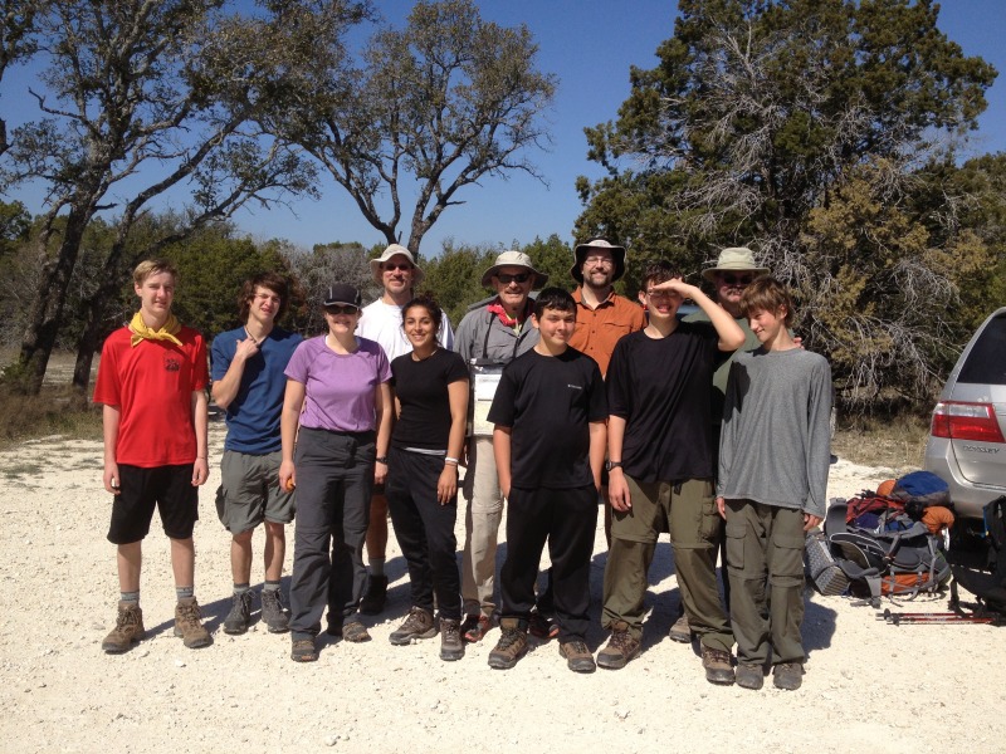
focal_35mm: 35
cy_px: 377
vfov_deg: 40.7
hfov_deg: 52.6
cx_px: 503
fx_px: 1017
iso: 50
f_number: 2.4
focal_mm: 4.28
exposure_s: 1/2513
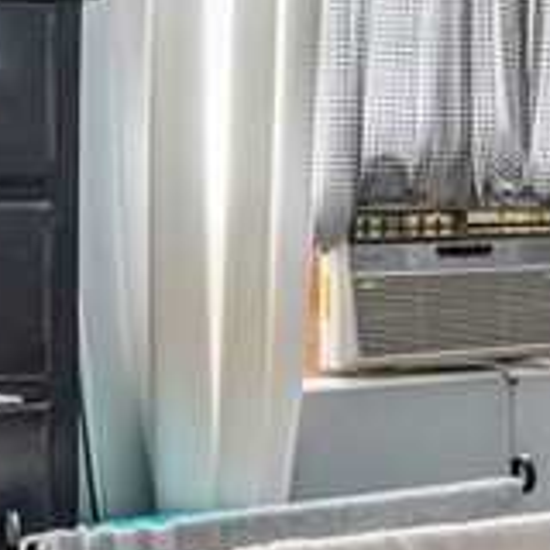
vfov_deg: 19.9
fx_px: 1564
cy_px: 196
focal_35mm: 87
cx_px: 1045
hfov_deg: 16.2
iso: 400
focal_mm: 16
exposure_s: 1/4
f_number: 8
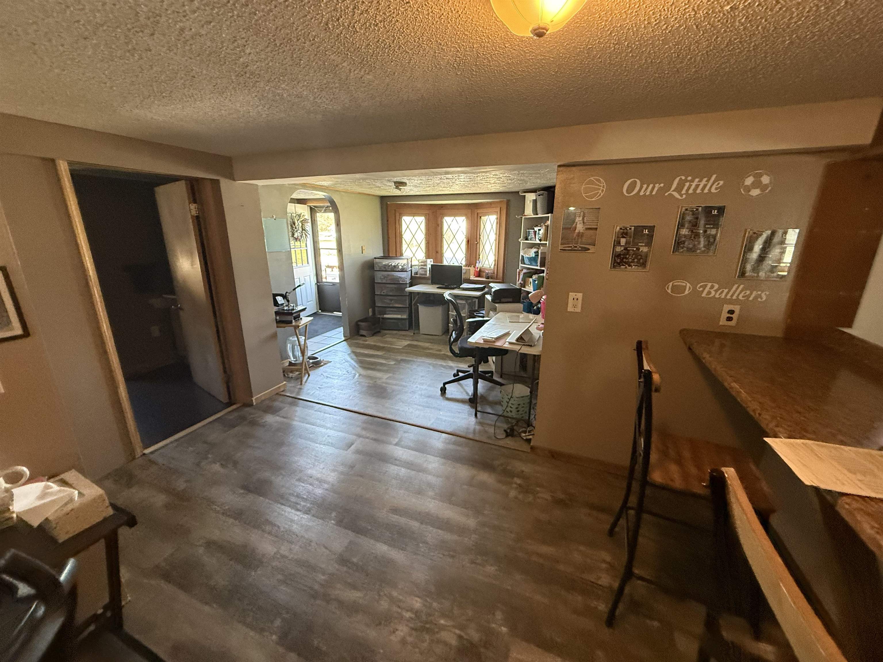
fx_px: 357
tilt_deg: -14.7
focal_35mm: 14
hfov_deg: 102.1
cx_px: 442
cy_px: 331
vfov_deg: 85.7
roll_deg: +1.6
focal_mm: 2.22
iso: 320
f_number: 2.2
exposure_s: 1/75
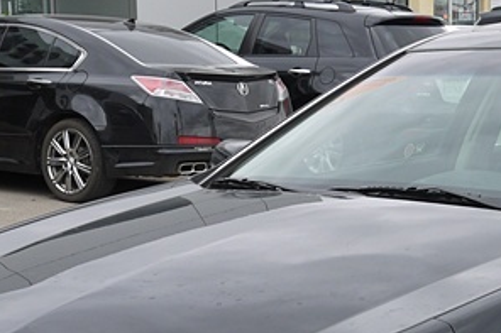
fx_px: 1586
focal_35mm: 114
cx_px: 447
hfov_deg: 17.7
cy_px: 346
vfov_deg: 11.9
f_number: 5.6
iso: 100
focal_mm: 18
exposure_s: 1/160
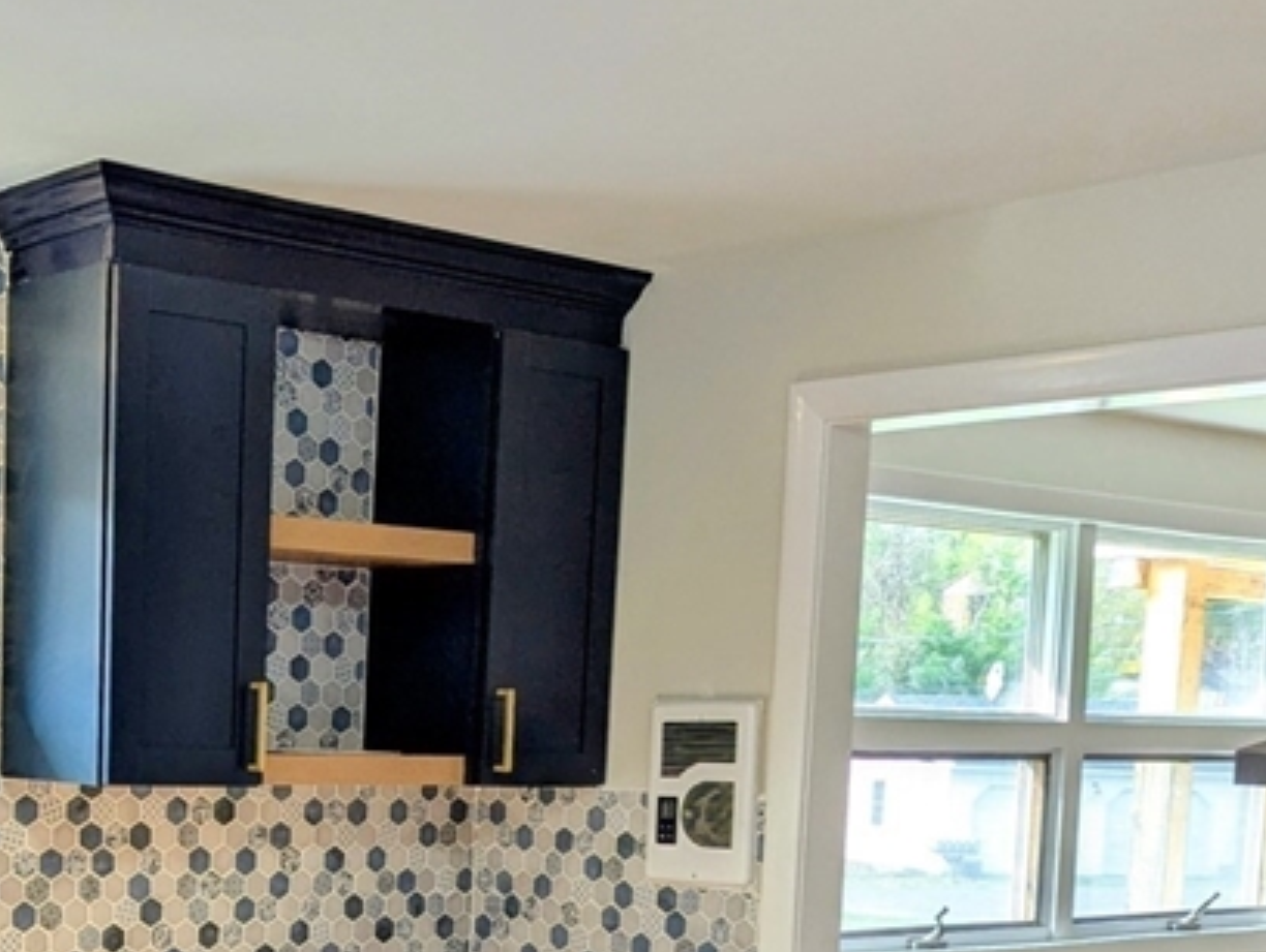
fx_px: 2197
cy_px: 961
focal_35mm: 60
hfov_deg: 31.3
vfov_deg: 23.4
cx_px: 248
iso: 60
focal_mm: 6.81
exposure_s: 1/120
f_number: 1.85
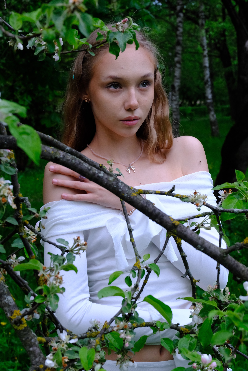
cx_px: 123
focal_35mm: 76
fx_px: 785
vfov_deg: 26.7
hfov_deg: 17.9
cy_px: 187
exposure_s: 1/180
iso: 2000
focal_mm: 50
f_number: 9
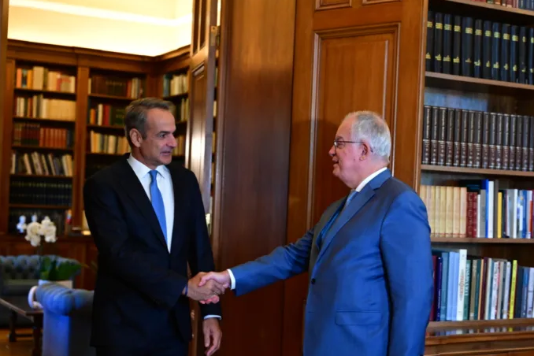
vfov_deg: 22.6
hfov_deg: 33.4
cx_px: 295
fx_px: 890
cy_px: 187
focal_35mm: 60
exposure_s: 1/250
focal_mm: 53
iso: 6400
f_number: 4
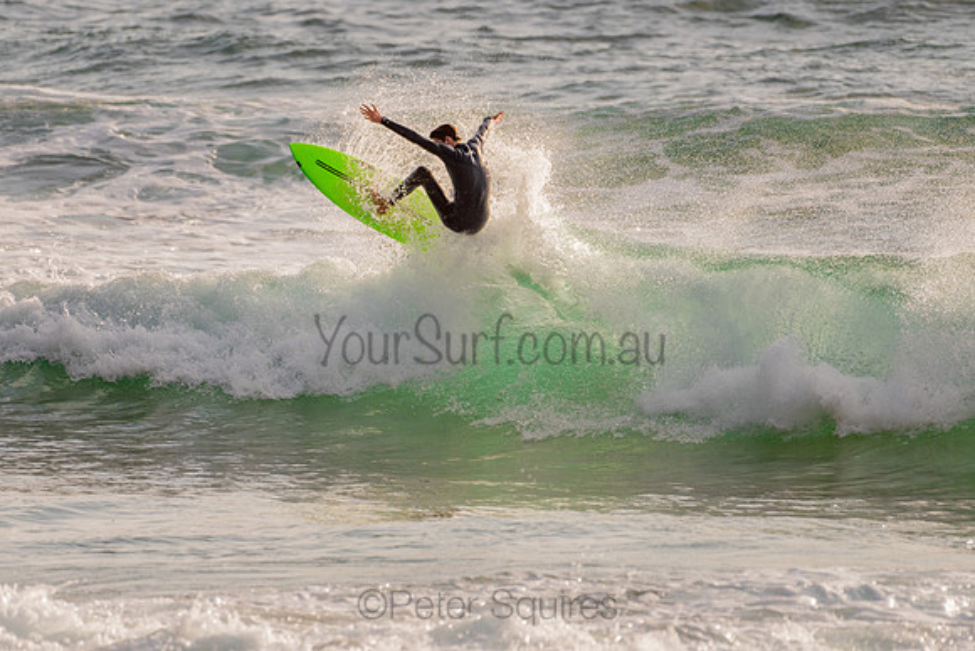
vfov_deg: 2.2
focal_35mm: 613
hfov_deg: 3.4
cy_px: 316
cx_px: 476
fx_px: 16602
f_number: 5.6
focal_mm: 500
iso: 180
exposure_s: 1/2000
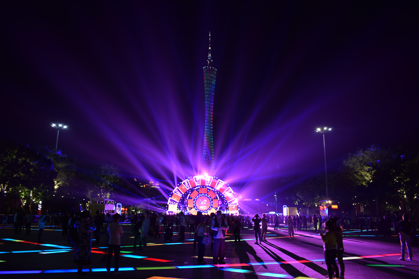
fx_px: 314
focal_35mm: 27
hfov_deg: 67.4
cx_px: 210
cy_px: 140
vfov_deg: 47.9
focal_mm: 18
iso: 100
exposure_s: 1/6
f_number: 4
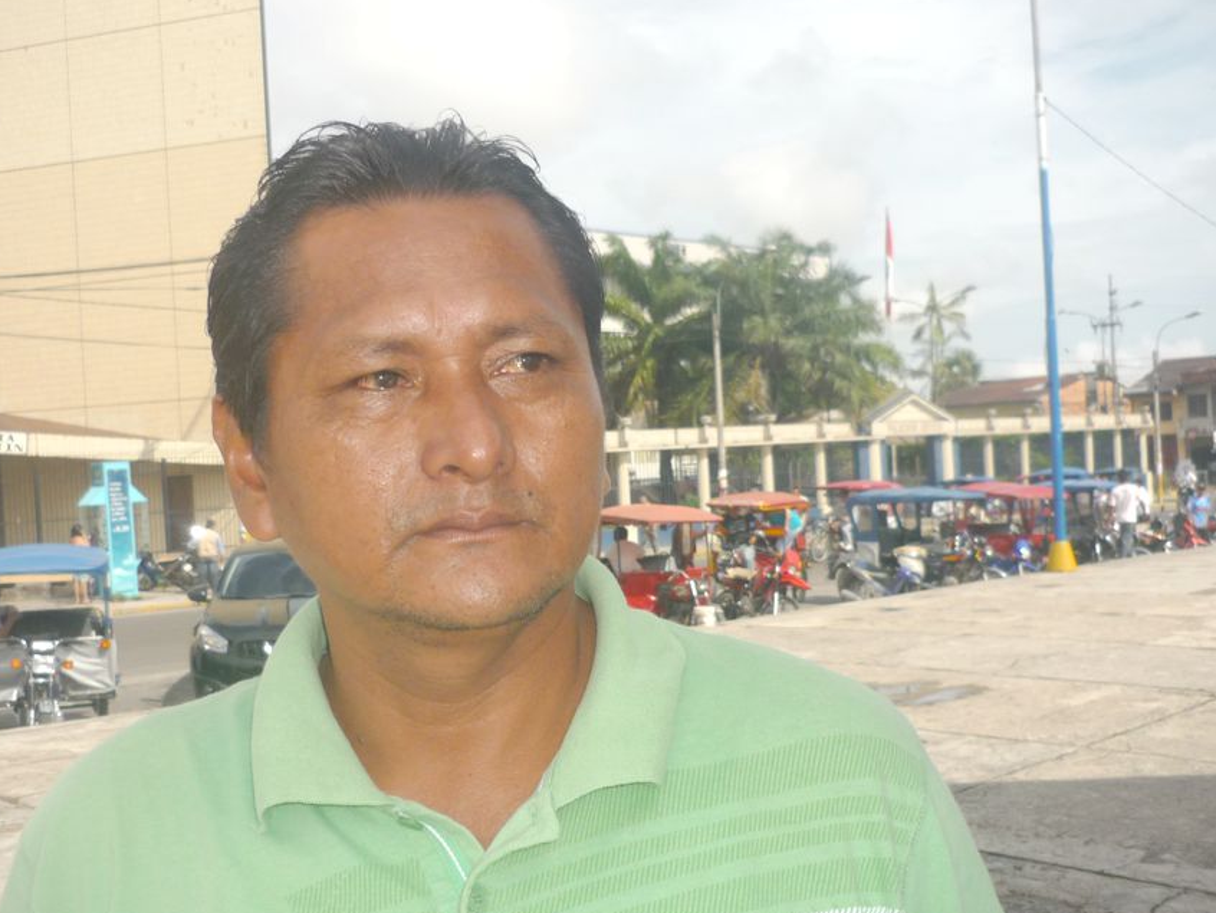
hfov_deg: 47.8
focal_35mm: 39
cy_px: 485
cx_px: 581
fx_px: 1370
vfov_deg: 36.8
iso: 100
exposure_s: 1/320
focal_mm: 5.5
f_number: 8
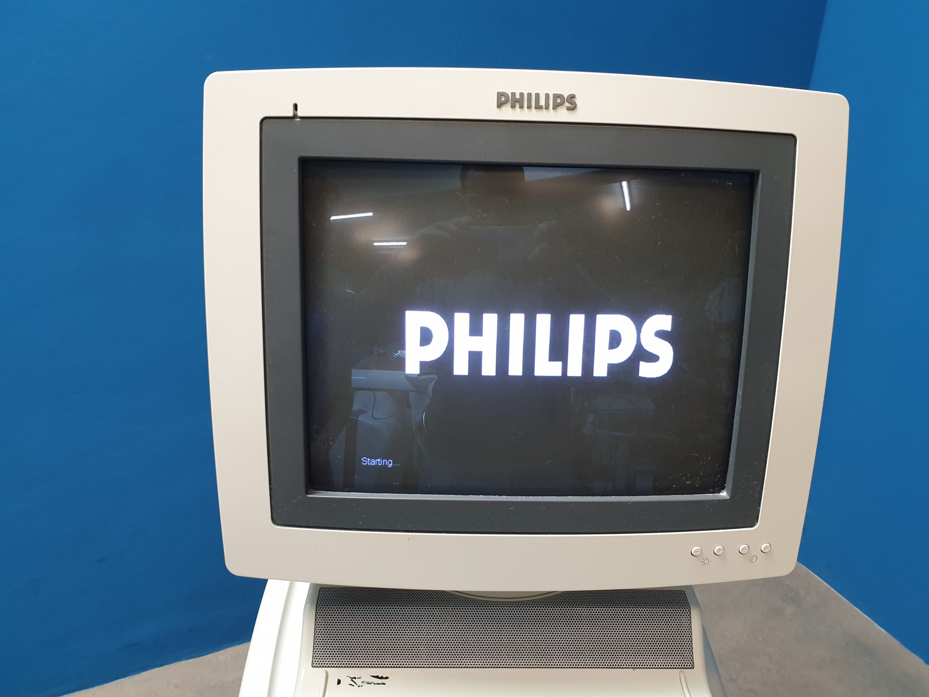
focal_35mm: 27
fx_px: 725
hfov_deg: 65.3
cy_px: 346
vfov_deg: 51.4
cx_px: 477
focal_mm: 4.3
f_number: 2.4
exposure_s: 1/50
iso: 320
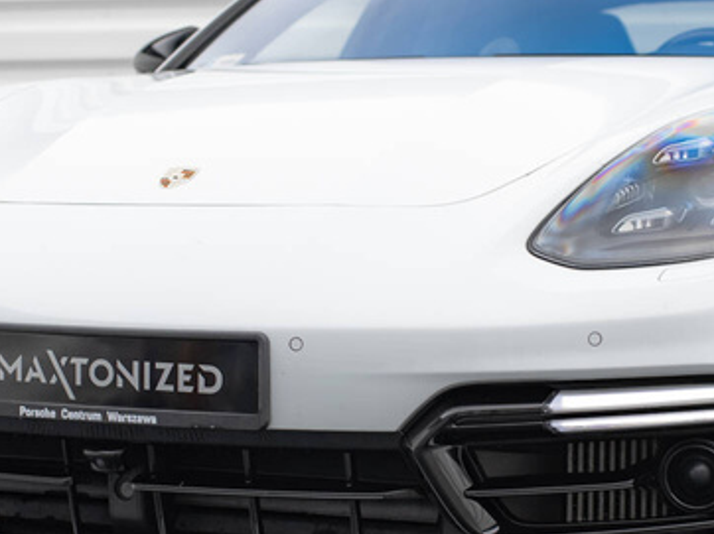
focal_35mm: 93
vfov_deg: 15.9
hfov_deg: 21.1
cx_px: 394
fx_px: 1917
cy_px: 342
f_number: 2.5
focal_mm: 35
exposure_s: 1/200
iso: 500
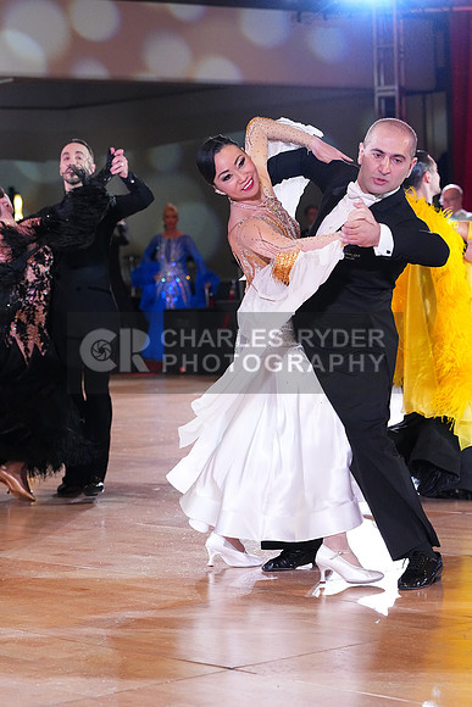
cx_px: 236
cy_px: 354
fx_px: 1965
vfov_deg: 20.4
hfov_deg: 13.7
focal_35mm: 100
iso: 8000
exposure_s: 1/400
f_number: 5
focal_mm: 100
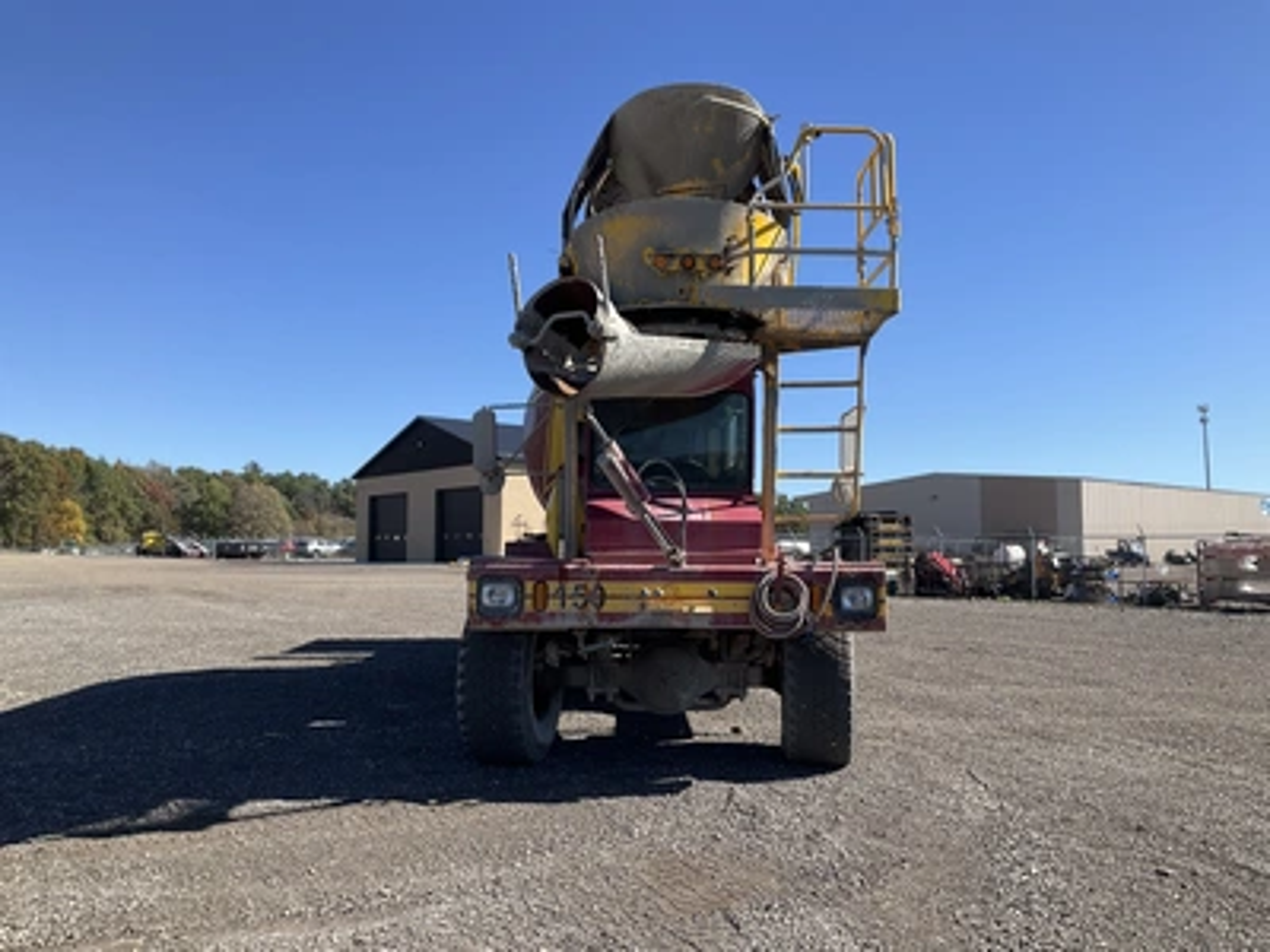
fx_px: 1064
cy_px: 476
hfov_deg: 61.7
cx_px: 635
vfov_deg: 48.2
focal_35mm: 29
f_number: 1.8
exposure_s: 1/1377
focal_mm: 3
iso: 25
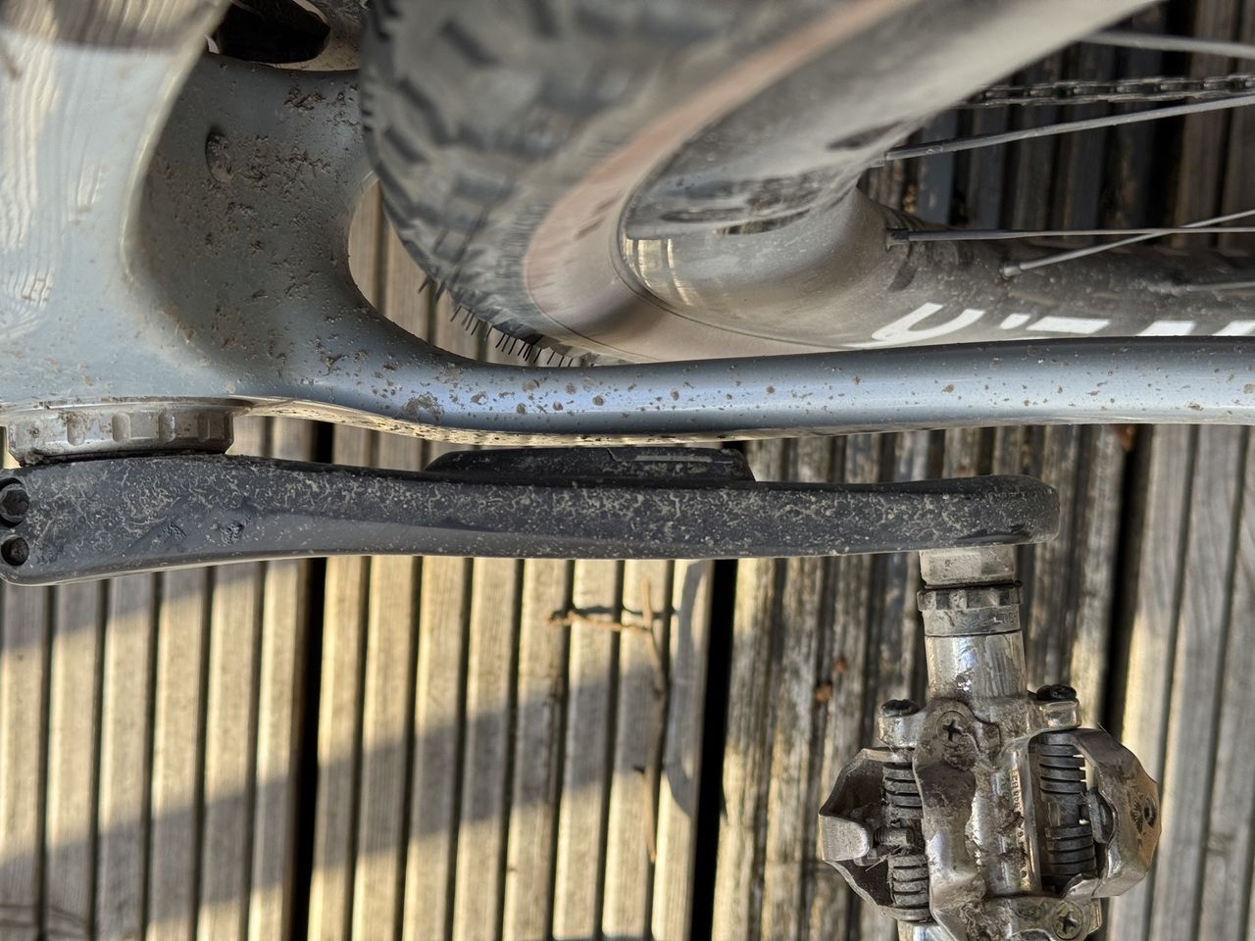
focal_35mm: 48
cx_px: 628
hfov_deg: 39.7
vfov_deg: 30.3
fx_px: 1740
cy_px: 470
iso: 64
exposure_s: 1/527
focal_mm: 6.76
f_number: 1.78
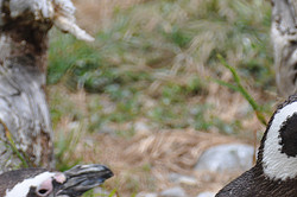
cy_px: 200
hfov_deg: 2.7
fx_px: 6303
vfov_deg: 1.8
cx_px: 154
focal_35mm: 765
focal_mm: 220
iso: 320
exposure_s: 1/800
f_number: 5.6
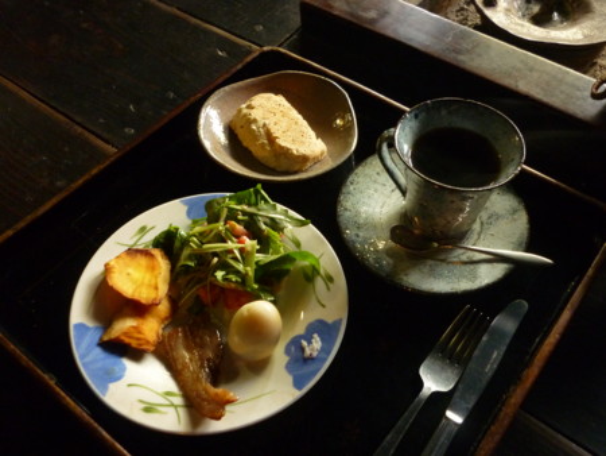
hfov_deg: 55.3
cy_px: 228
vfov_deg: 43.0
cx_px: 303
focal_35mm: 33
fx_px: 578
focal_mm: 5.5
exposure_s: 1/6
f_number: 2.8
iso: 400
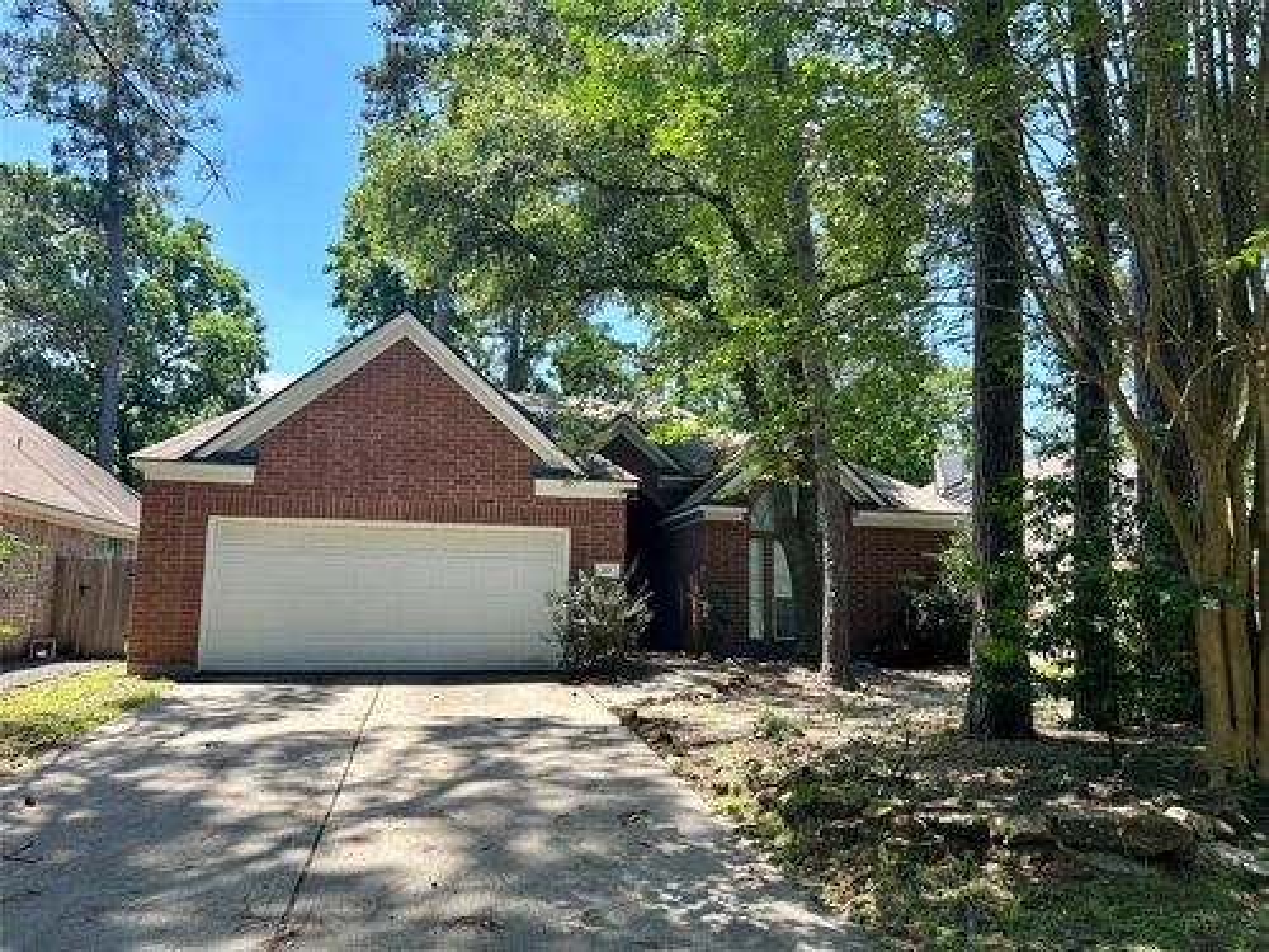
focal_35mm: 26
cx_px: 634
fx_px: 953
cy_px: 476
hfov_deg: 67.3
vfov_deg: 53.1
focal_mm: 5.7
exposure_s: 1/982
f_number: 1.5
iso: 50
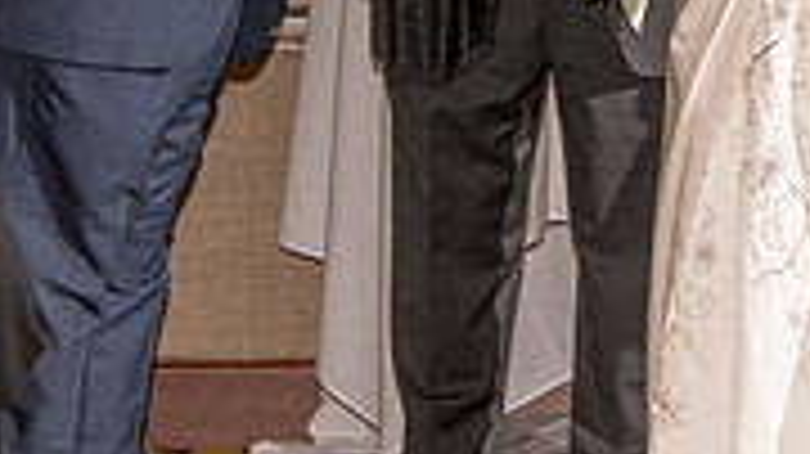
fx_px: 8157
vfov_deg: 3.2
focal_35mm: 380
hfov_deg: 5.7
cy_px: -181
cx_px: 740
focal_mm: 100
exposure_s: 1/160
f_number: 8
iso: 1000
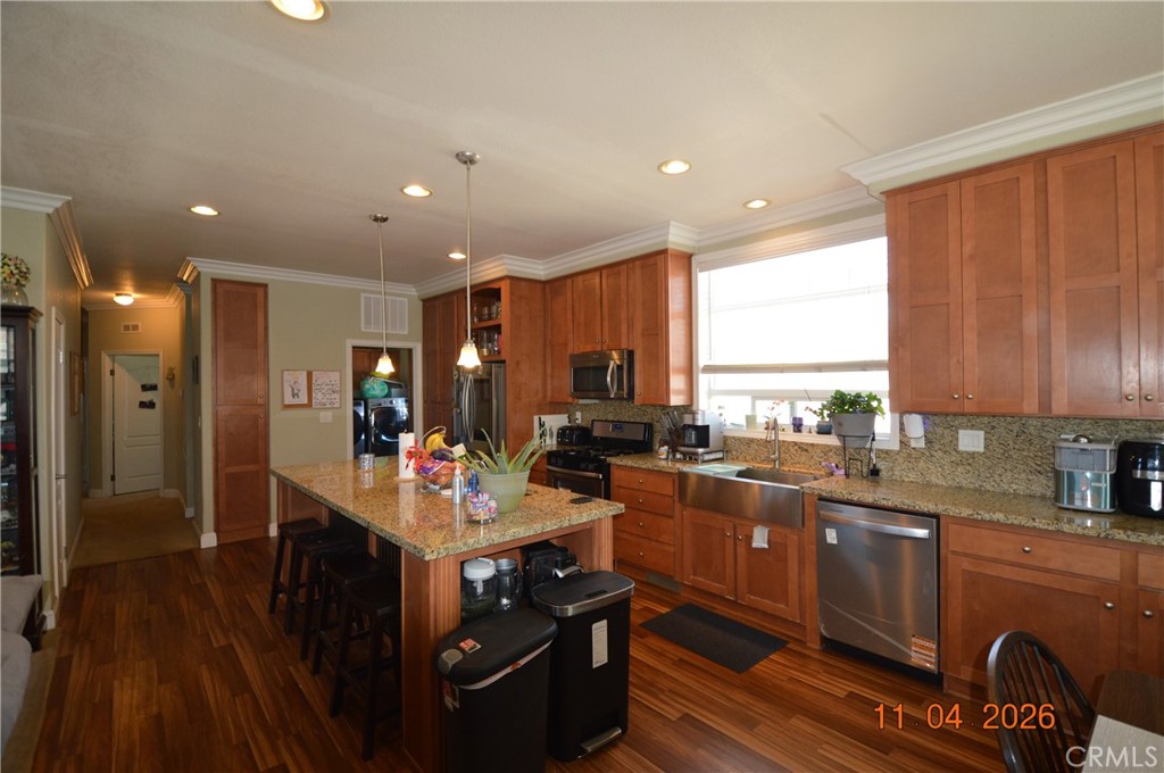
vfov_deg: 77.2
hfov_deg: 100.5
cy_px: 386
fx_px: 484
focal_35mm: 15
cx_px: 582
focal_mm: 10
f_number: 4
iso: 400
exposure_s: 1/100
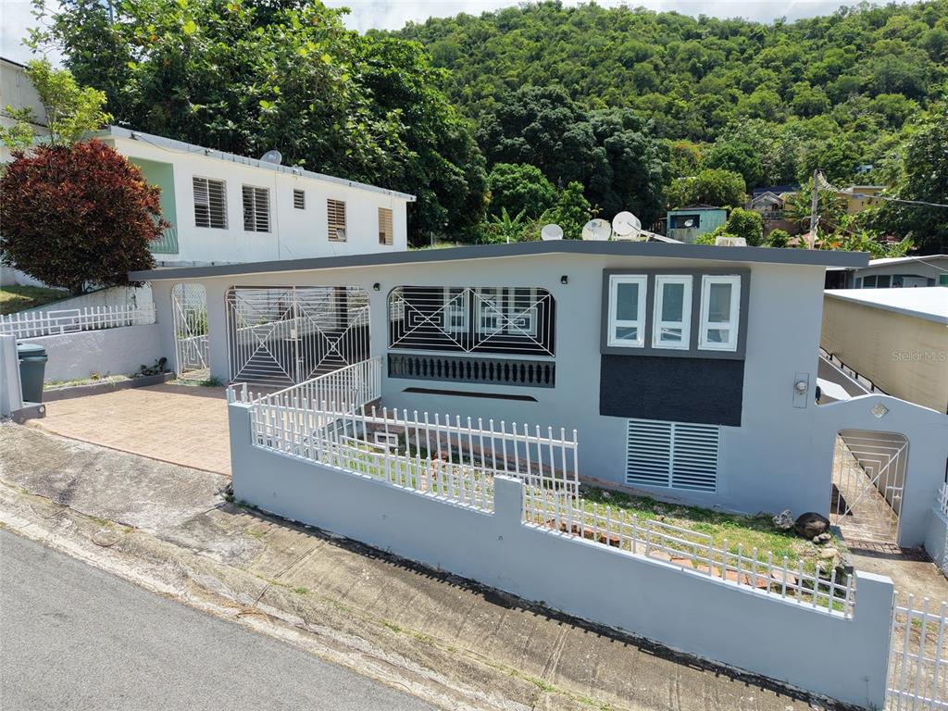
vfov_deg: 56.8
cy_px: 356
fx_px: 657
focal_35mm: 24
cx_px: 474
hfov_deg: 71.6
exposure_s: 1/5000
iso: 400
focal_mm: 8.67
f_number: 1.8
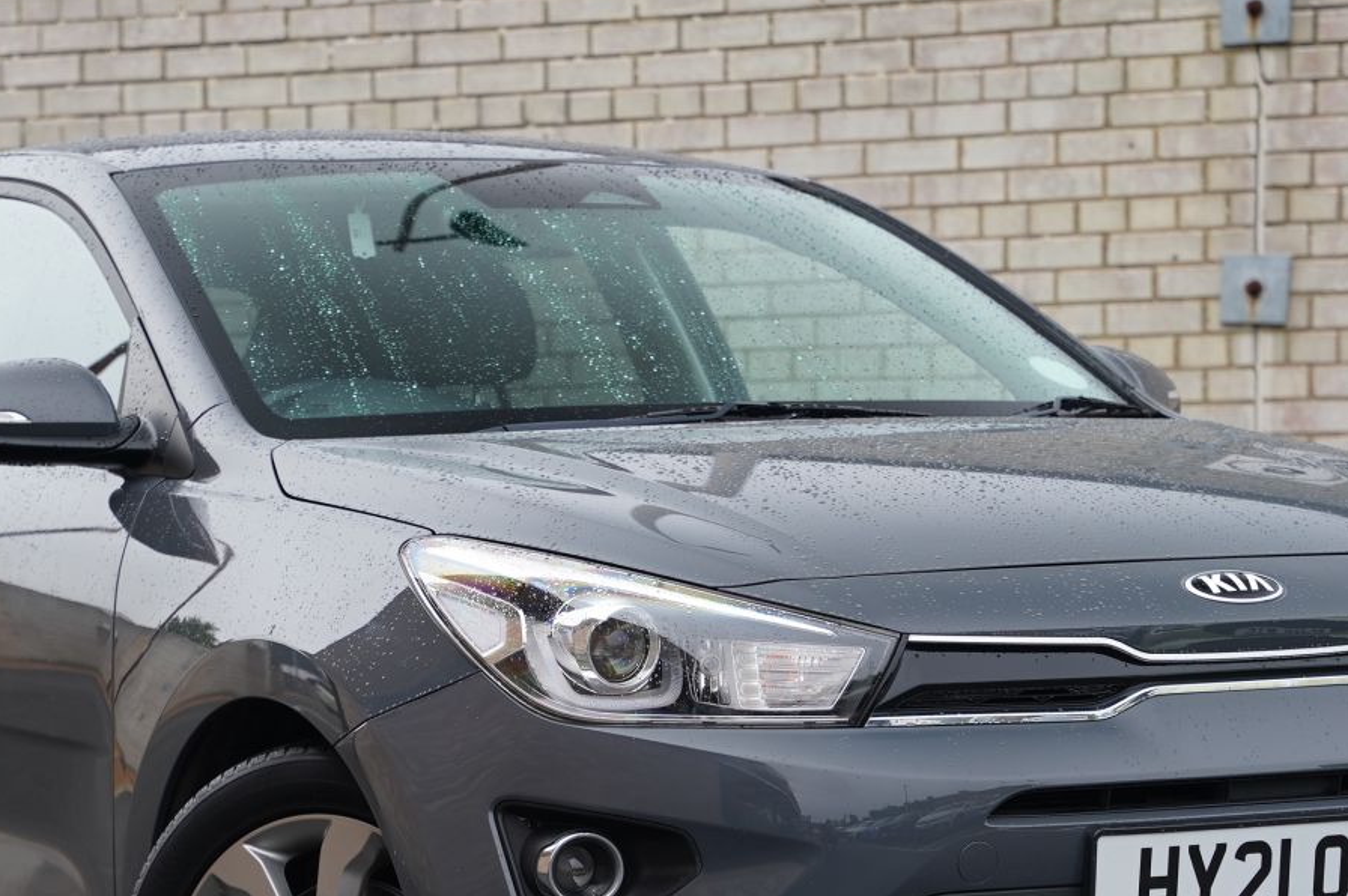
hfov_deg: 16.4
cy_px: 616
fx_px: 4677
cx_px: 587
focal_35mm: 125
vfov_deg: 10.9
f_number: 4
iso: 250
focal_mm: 70
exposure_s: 1/160
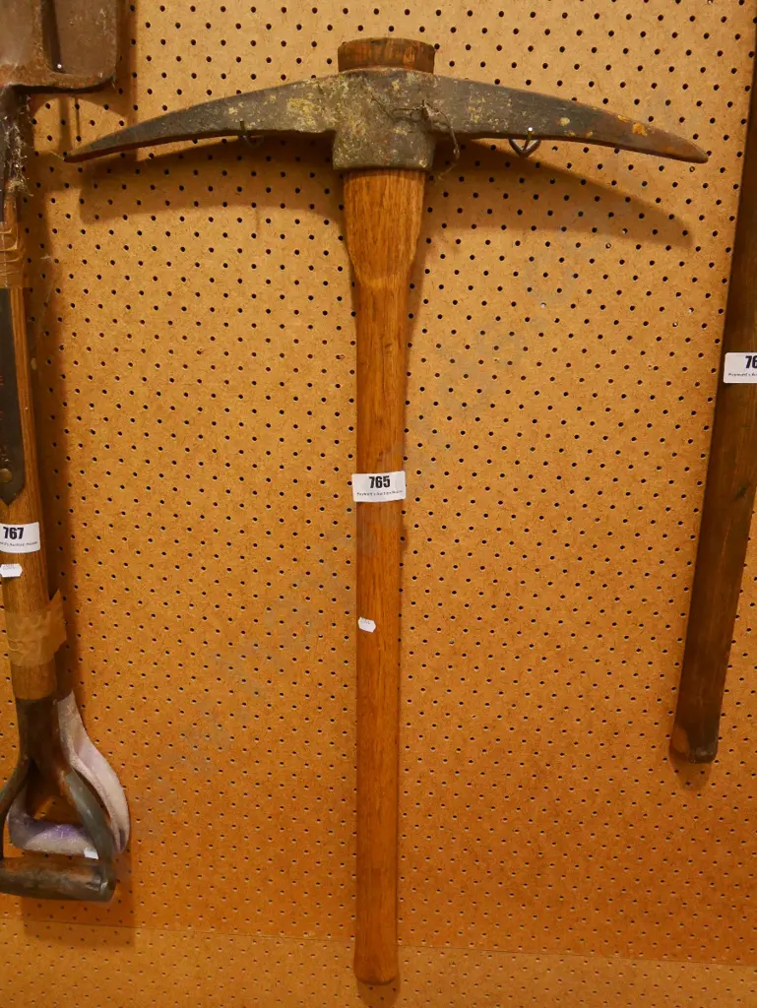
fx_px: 816
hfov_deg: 49.8
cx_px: 378
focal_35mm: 28
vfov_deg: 63.4
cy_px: 504
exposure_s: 1/125
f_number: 3.7
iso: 3200
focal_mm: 14
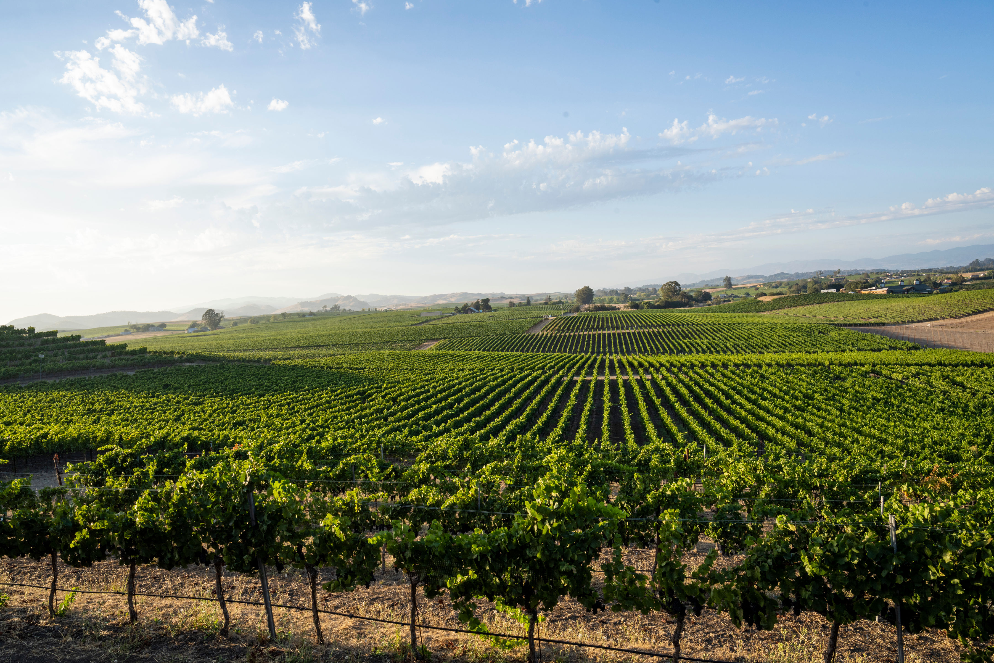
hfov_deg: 73.7
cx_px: 497
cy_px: 332
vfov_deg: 53.1
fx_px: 663
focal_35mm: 24
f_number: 14
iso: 400
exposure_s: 1/100
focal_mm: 24
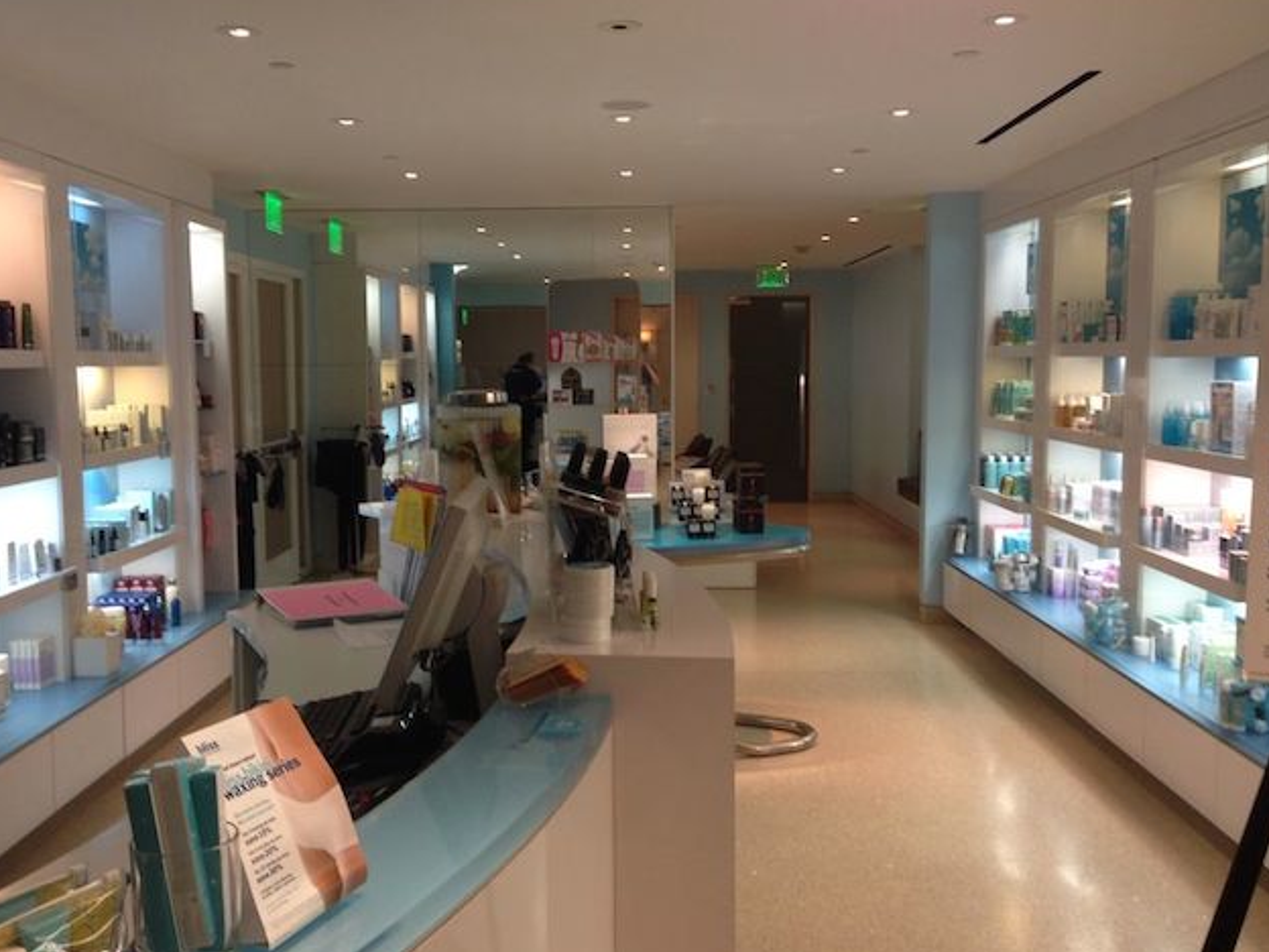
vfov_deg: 38.7
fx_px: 1356
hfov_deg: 50.1
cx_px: 573
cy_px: 473
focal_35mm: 37
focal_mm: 4.12
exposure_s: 1/20
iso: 64
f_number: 2.4
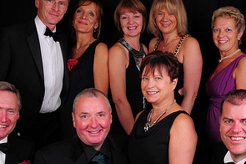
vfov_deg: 25.5
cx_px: 153
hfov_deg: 37.3
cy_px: 87
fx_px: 362
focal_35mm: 53
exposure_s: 1/125
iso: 200
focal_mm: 18
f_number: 8
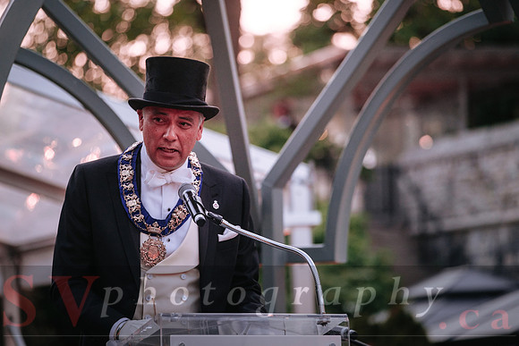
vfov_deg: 13.5
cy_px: 173
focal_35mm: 102
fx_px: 1464
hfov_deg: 20.1
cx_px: 260
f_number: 3.2
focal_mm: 66
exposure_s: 1/80
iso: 400
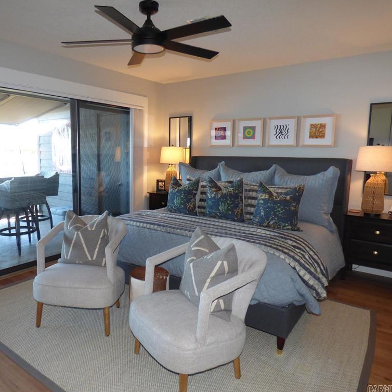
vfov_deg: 65.0
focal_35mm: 24
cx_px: 153
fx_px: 307
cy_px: 195
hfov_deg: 64.3
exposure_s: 1/60
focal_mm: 3.58
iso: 250
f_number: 2.8
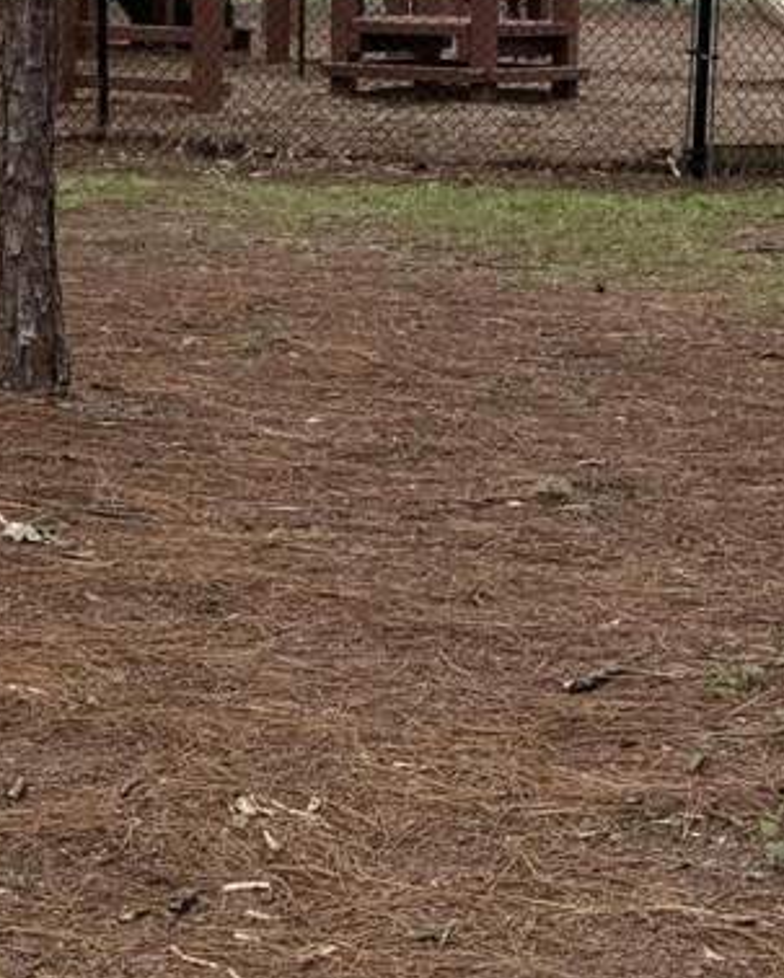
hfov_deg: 11.7
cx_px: 248
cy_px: 98
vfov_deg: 14.4
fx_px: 3824
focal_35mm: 132
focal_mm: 6.76
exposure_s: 1/1543
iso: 100
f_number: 1.78
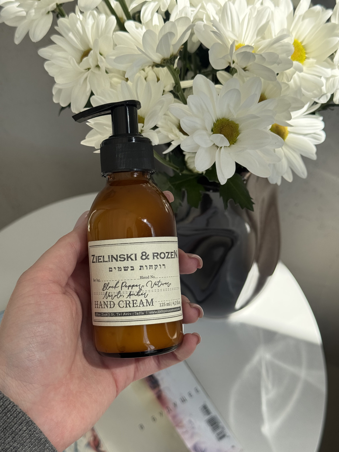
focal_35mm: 48
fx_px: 627
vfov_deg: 39.7
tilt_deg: -59.9
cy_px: 226
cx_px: 170
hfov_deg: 30.3
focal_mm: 6.76
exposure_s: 1/1263
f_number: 1.78
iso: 64
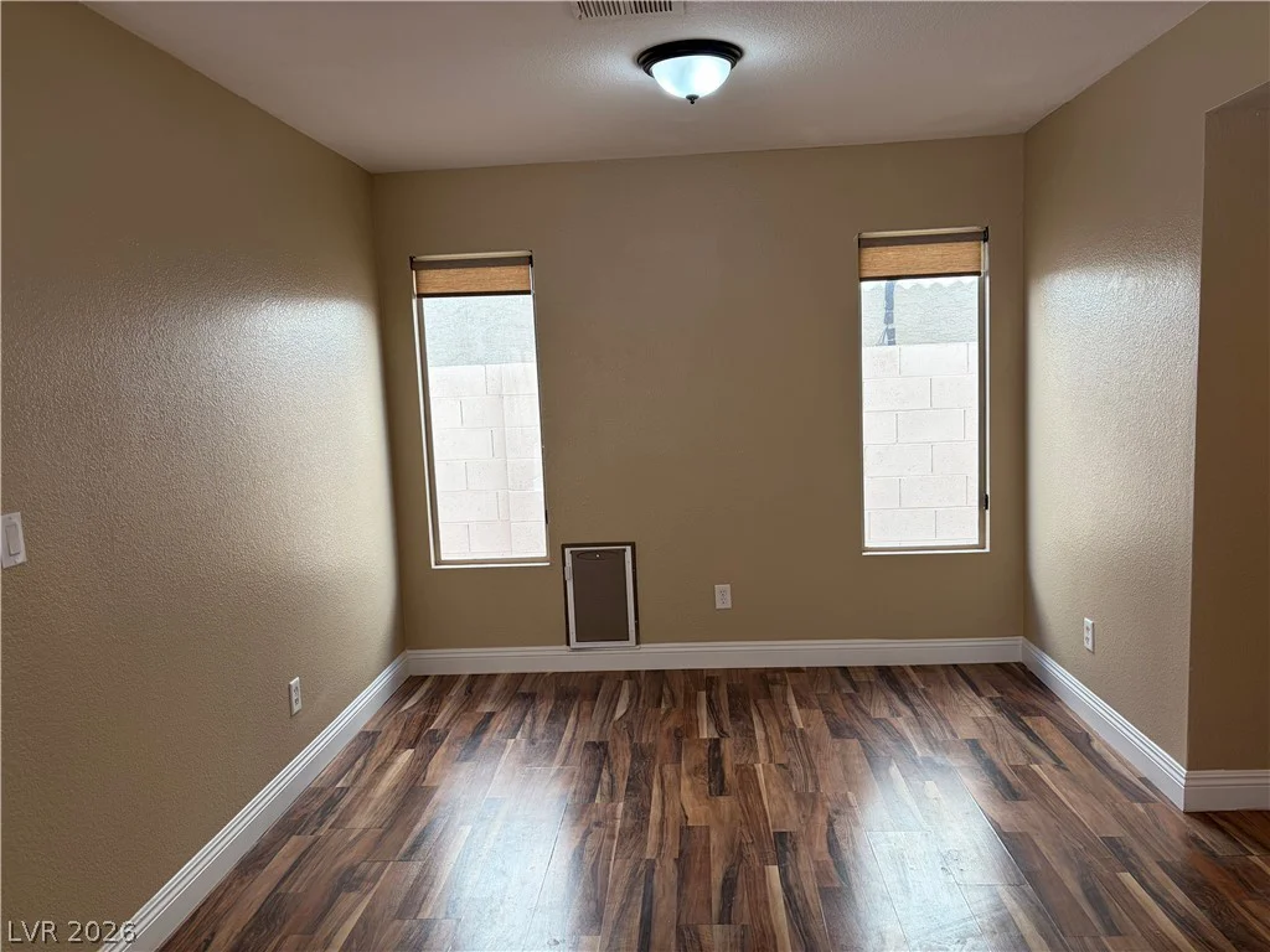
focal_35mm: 26
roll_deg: +2.4
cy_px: 476
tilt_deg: -5.1
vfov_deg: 53.1
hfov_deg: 67.3
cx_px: 635
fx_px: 954
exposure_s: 1/180
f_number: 1.6
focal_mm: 5.96
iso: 50
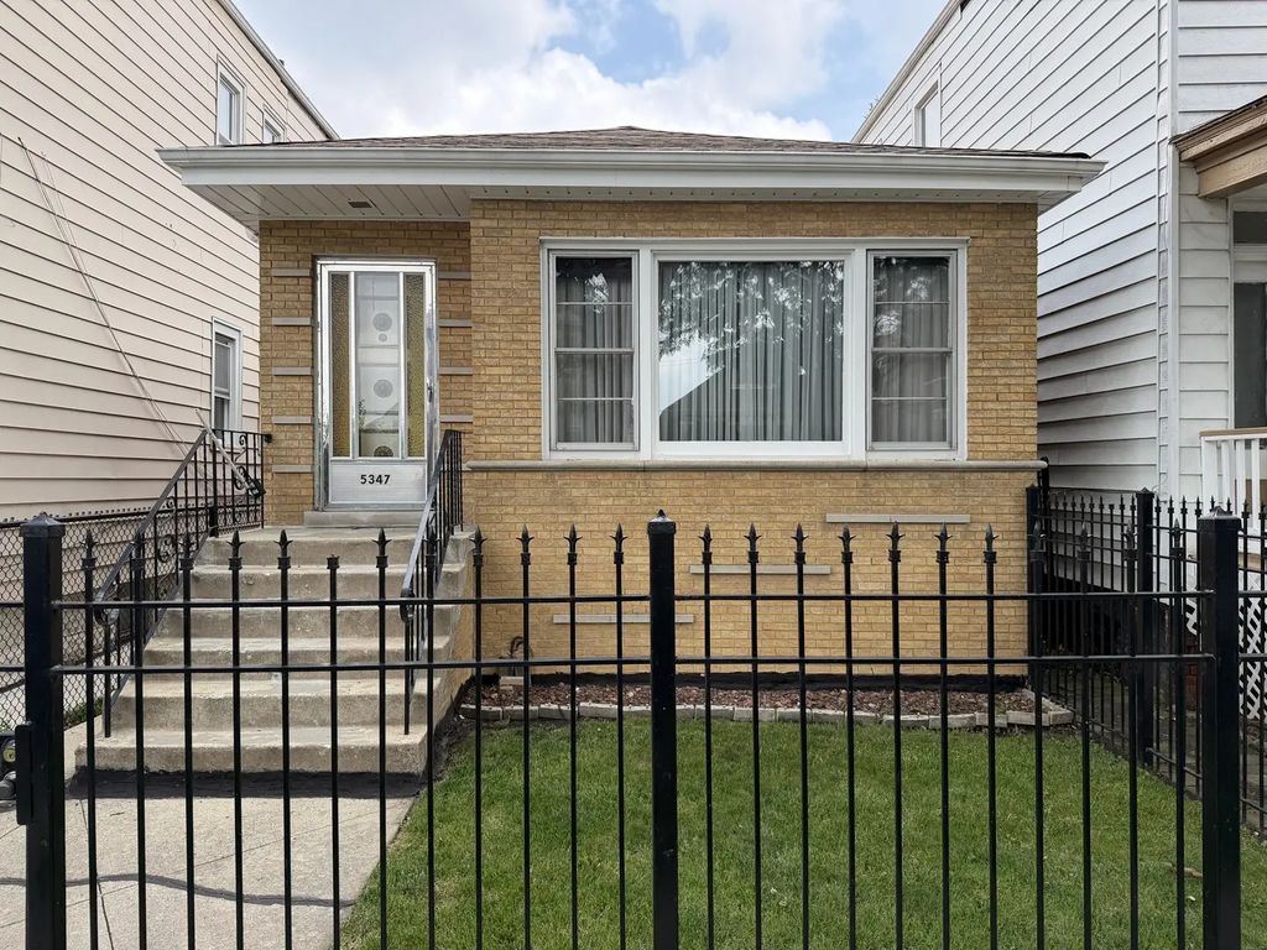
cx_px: 634
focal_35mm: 24
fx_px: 878
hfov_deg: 71.6
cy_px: 475
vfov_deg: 56.8
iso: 100
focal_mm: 6.76
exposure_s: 1/1361
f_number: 1.78
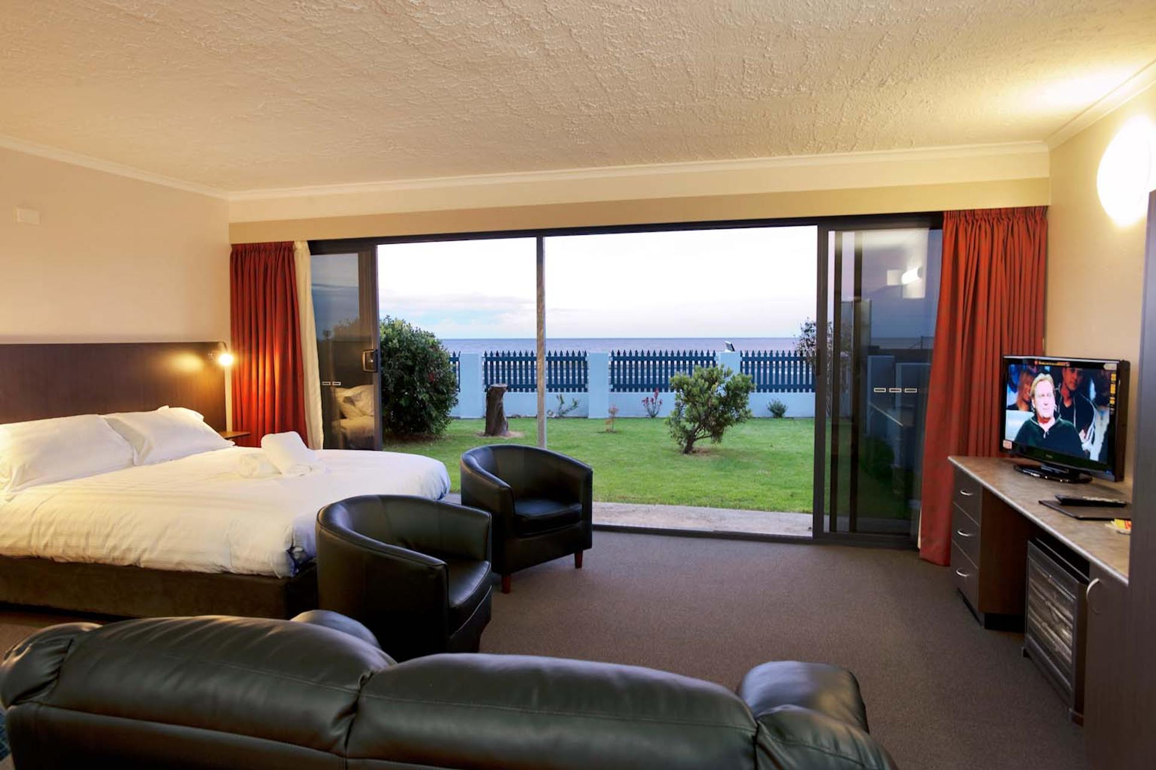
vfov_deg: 57.2
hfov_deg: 78.6
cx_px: 578
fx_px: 706
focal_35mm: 22
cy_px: 385
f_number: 8
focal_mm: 22
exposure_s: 1/1.67
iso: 250
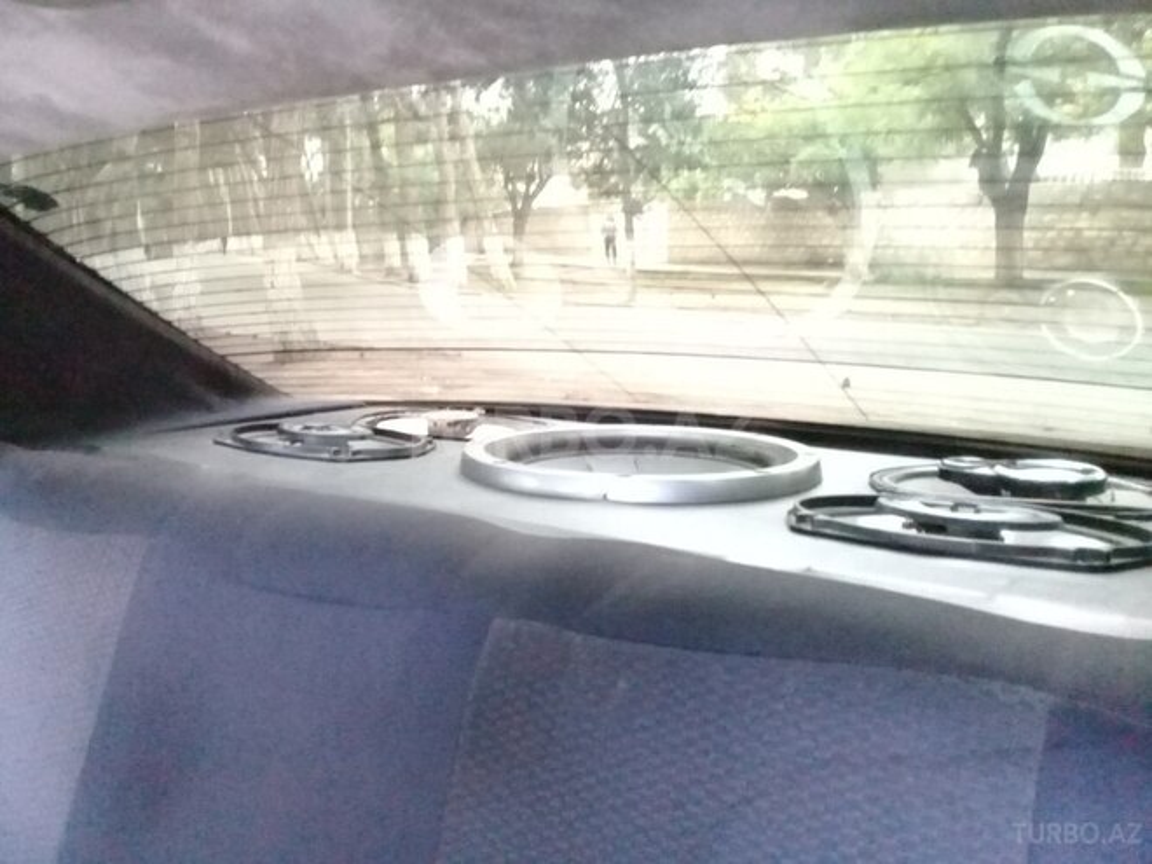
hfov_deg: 58.4
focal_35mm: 31
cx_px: 576
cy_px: 432
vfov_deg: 45.4
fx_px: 1032
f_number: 2.2
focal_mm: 3.3
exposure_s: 1/17
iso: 1000
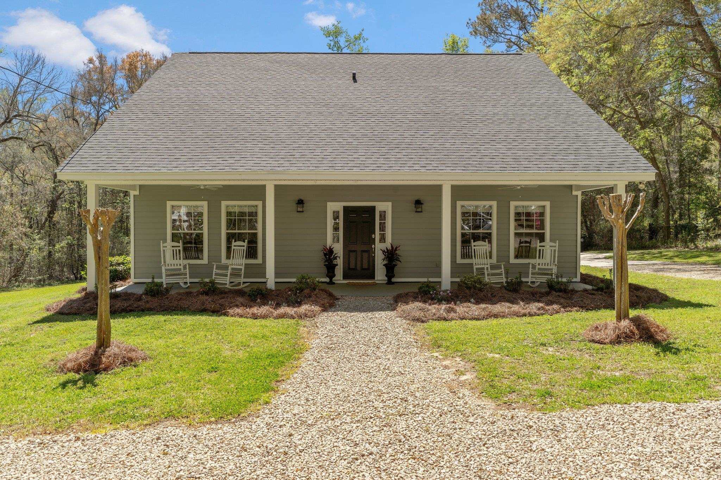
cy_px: 240
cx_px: 360
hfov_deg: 71.5
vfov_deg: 51.3
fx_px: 501
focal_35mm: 25
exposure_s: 1/80
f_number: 9
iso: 100
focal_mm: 25
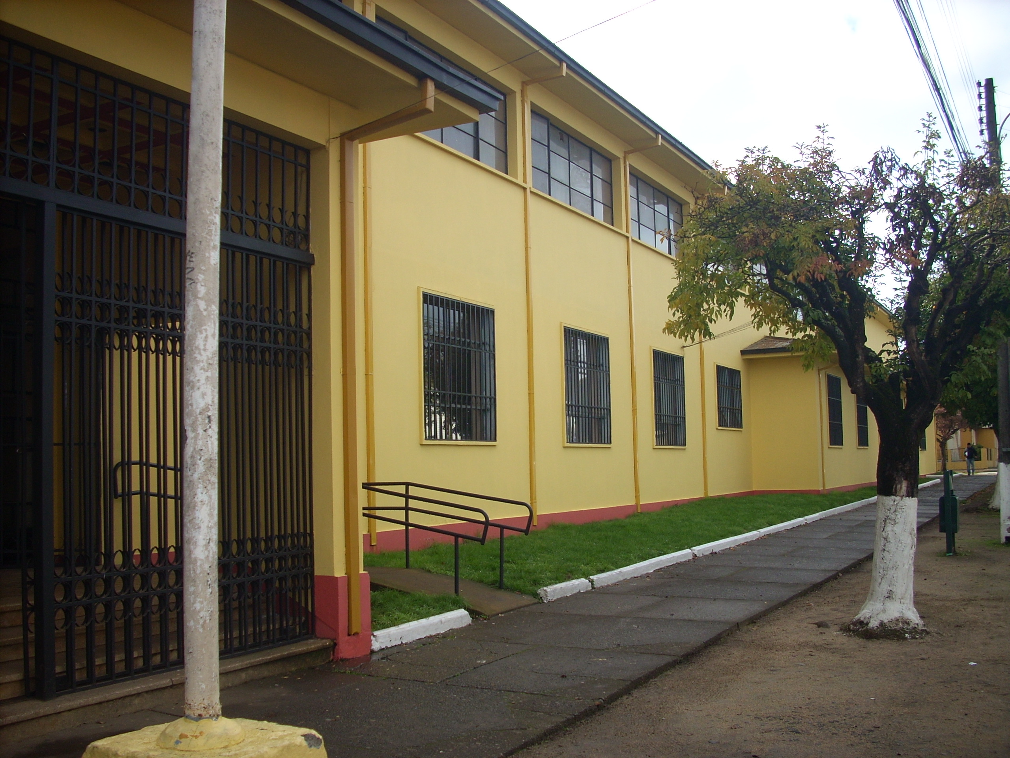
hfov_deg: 50.1
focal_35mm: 37
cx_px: 505
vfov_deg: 38.7
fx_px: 1080
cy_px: 379
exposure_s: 1/420
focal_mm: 6.2
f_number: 2.8
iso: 64
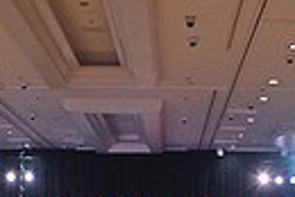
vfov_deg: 11.4
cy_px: 413
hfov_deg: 19.1
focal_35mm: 107
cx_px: 134
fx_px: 878
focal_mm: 24
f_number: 5.6
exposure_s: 1/400
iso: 3200
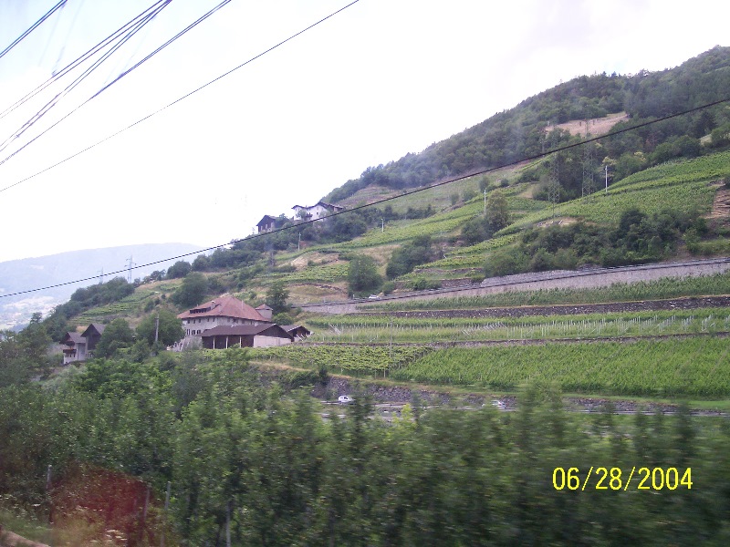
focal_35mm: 38
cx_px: 365
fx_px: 801
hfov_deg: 49.0
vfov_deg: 37.7
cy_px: 274
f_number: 2.8
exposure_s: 1/180
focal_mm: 8
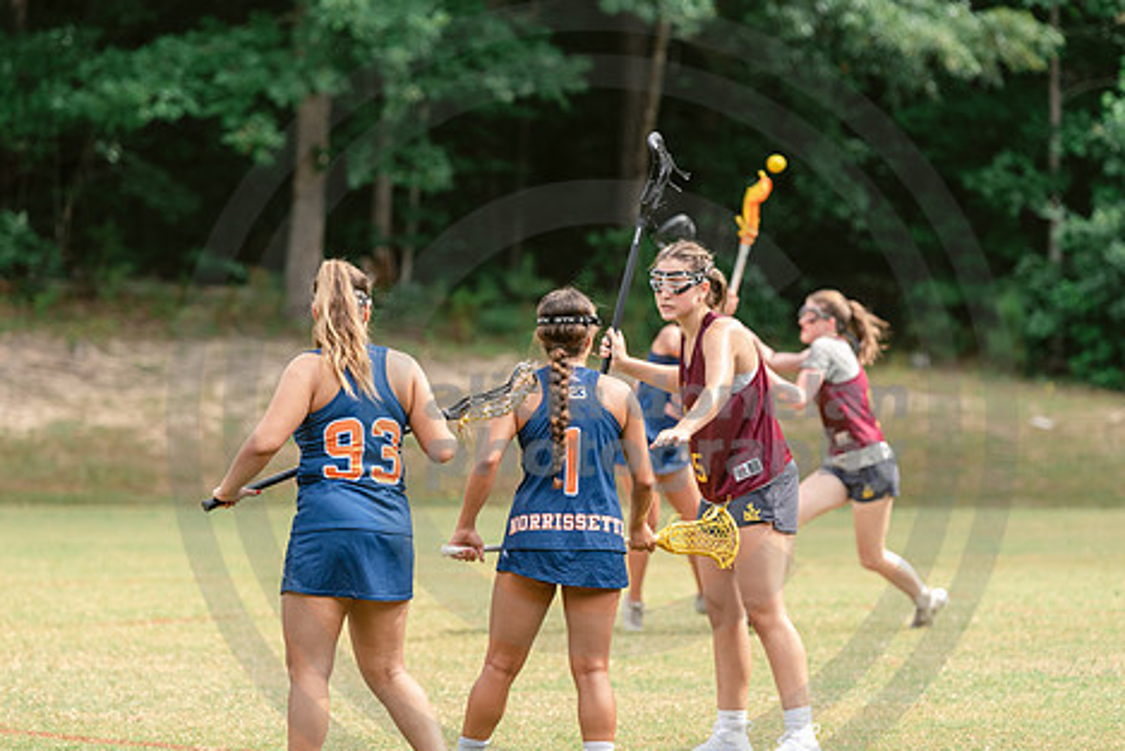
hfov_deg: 7.8
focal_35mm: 264
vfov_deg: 5.2
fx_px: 8252
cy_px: 423
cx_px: 592
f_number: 4
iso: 250
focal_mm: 200
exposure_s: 1/1000
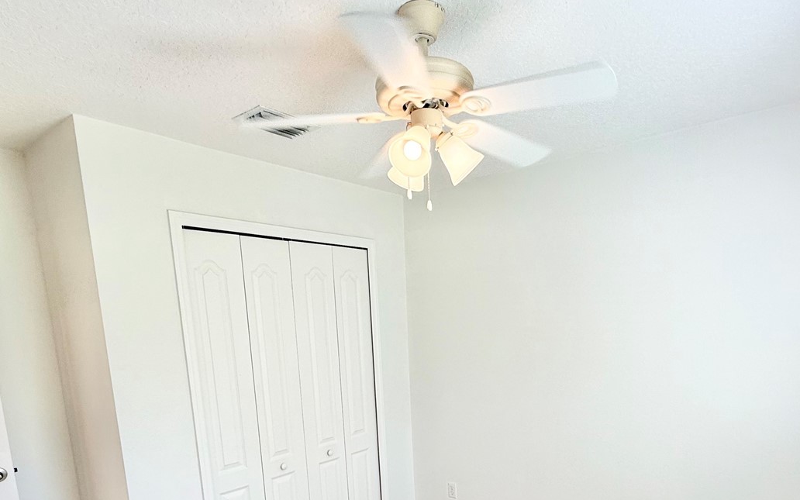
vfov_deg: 49.8
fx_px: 501
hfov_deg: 76.9
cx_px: 447
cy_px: 402
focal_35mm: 23
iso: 50
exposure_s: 1/120
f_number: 2.2
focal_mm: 2.22
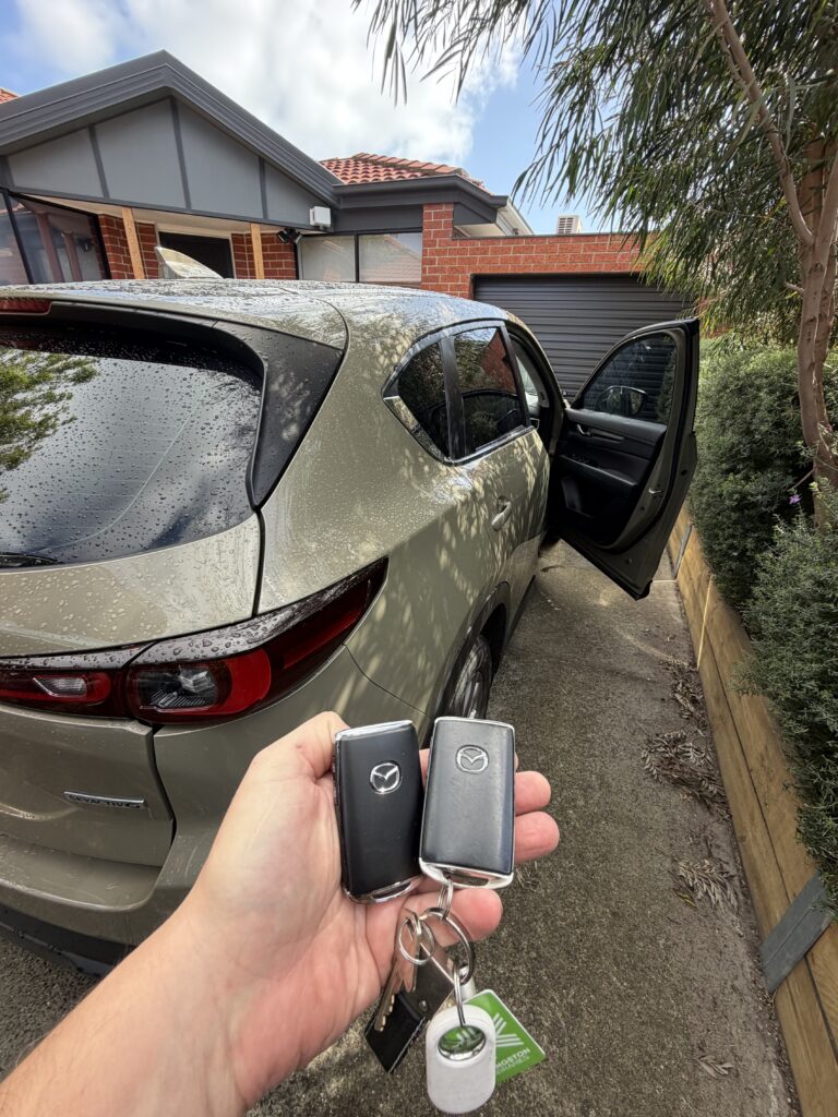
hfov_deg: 85.7
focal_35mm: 14
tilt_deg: -25.5
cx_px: 419
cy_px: 558
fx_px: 452
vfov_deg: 102.1
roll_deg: -2.2
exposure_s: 1/324
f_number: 2.2
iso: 50
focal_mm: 2.22
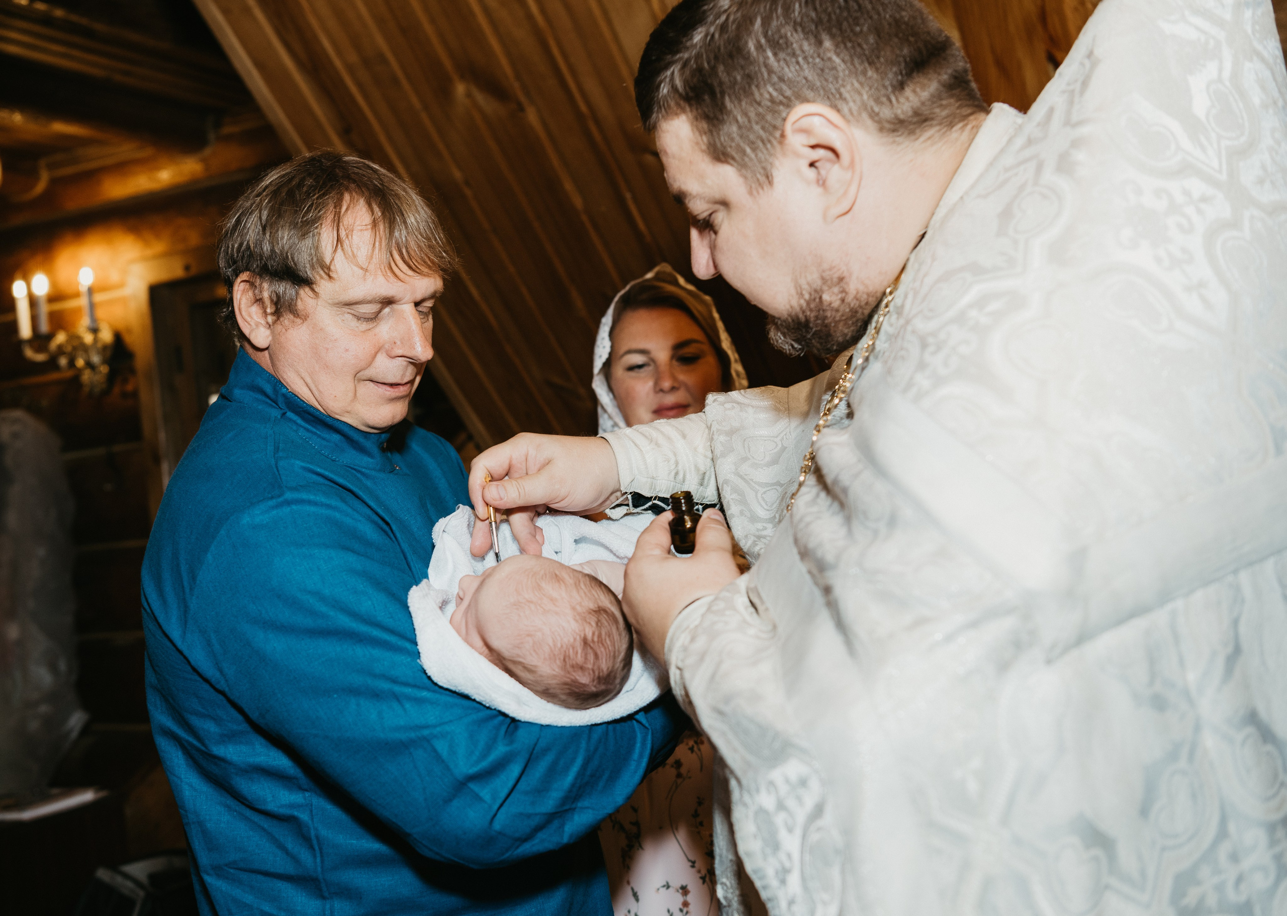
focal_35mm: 44
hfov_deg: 43.3
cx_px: 523
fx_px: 1612
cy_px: 509
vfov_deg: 31.7
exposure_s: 1/160
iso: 320
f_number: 3.5
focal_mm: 38
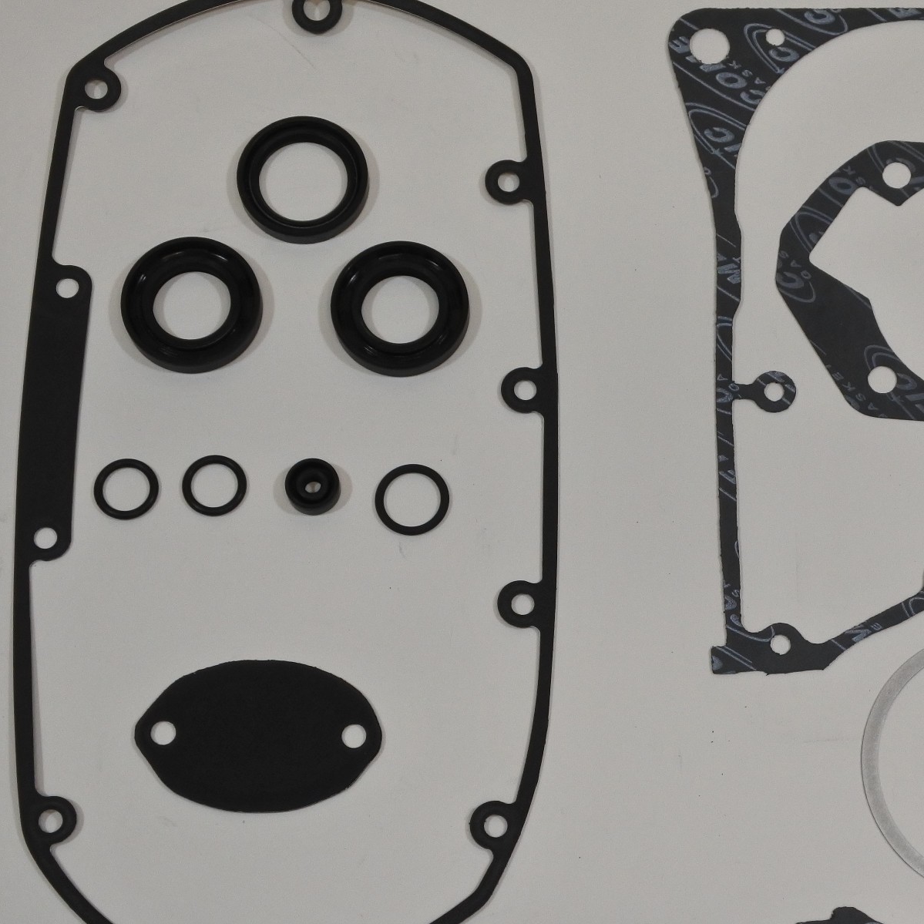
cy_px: 499
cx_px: 667
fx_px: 2054
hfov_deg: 25.1
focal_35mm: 68
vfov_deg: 25.4
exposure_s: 1/125
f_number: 4.5
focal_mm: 16.5
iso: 560
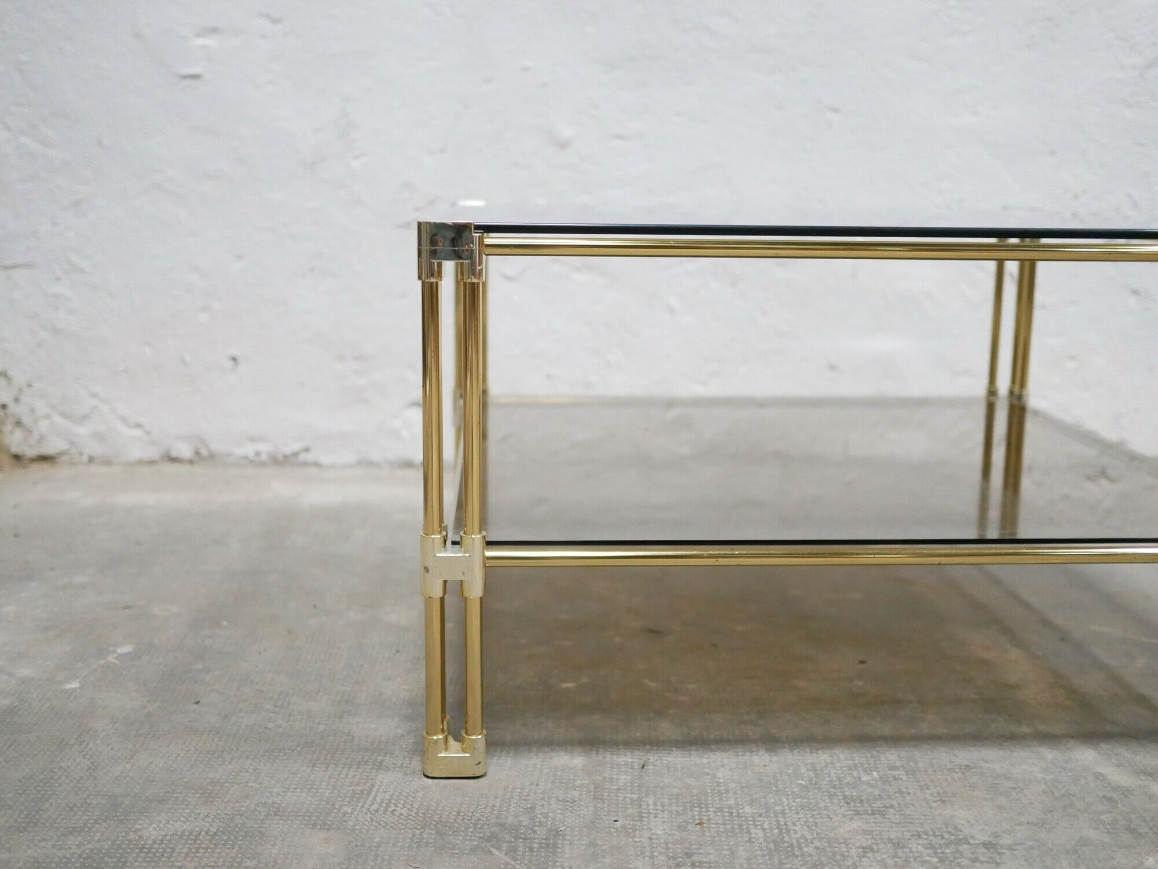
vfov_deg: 36.0
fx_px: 1339
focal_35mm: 40
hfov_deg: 46.8
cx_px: 579
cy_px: 434
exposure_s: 1/60
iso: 2500
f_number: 1.7
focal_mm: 20
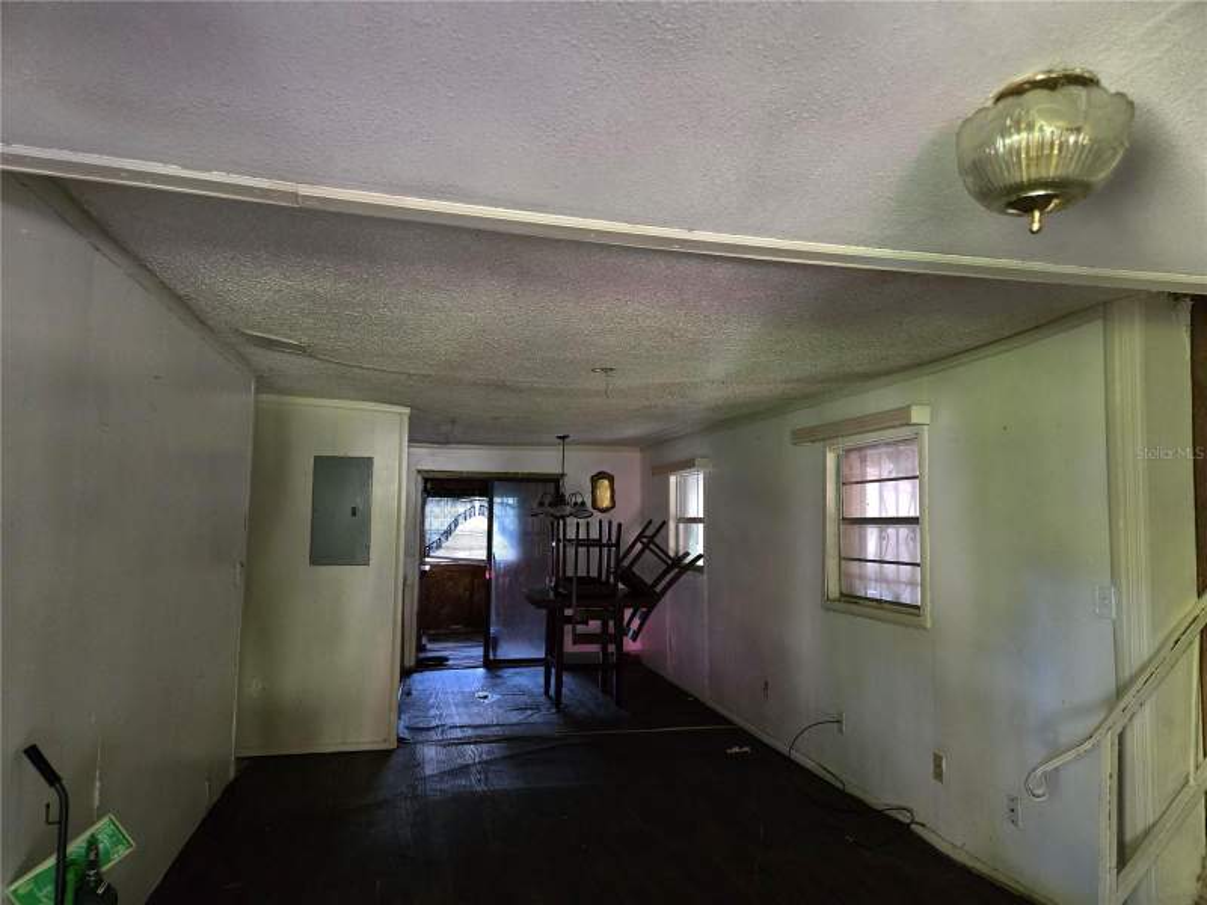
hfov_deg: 73.9
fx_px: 802
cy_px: 452
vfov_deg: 58.9
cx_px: 604
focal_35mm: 23
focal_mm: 5.4
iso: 1250
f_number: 1.8
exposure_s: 1/60
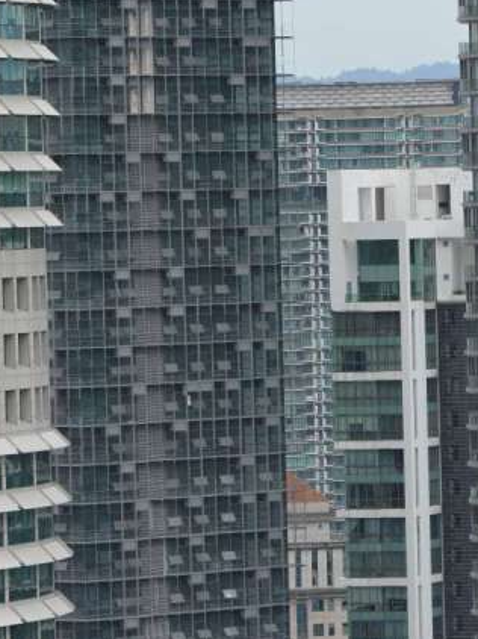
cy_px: 241
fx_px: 6727
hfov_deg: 4.1
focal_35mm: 365
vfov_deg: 5.4
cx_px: 79
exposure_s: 1/200
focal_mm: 200
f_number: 7.1
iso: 100
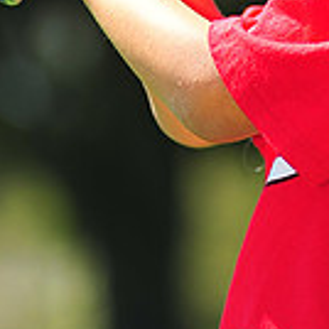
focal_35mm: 663
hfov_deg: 2.6
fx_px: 7129
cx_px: 354
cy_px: -182
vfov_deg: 2.6
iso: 200
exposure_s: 1/800
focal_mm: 180
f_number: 4.5
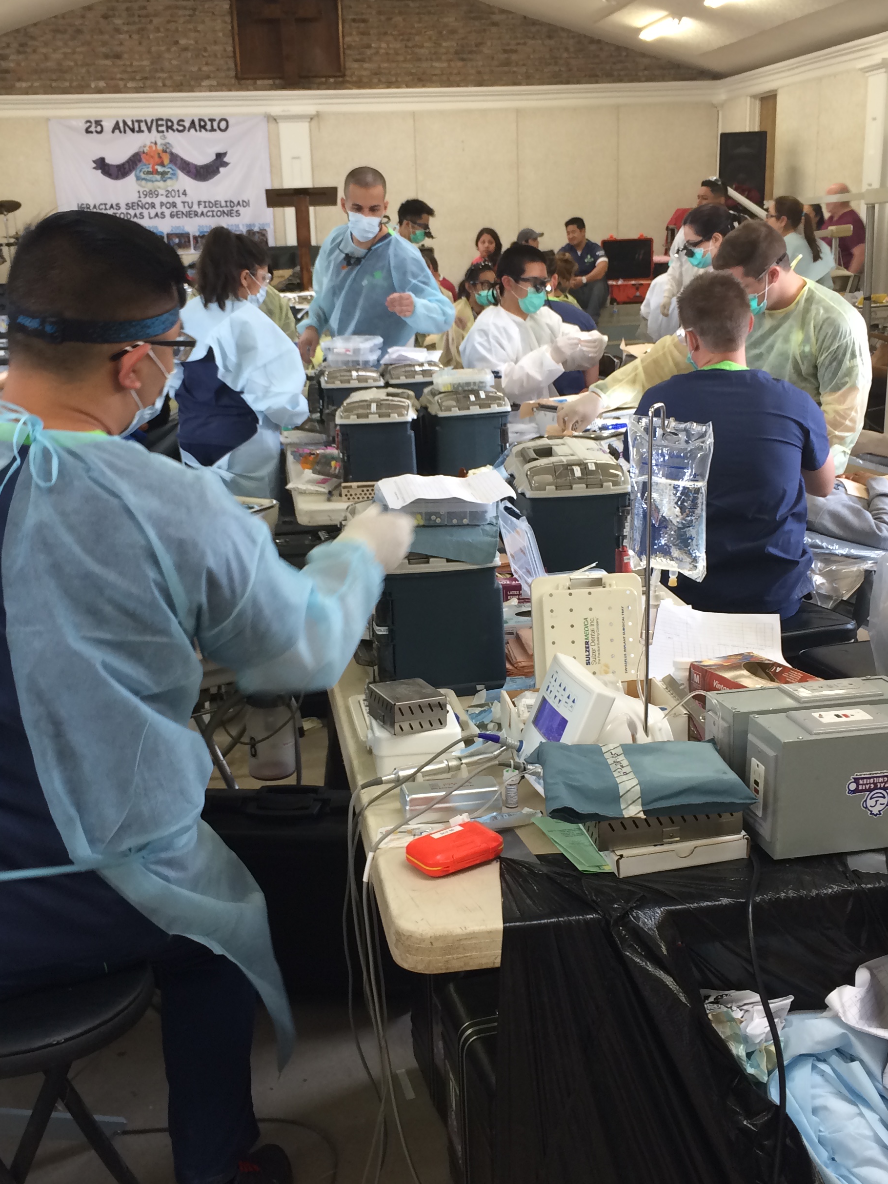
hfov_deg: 36.8
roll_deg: +2.6
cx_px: 447
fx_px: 1334
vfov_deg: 47.9
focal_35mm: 39
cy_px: 591
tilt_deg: -17.0
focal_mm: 4.15
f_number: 2.2
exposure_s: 1/30
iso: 50
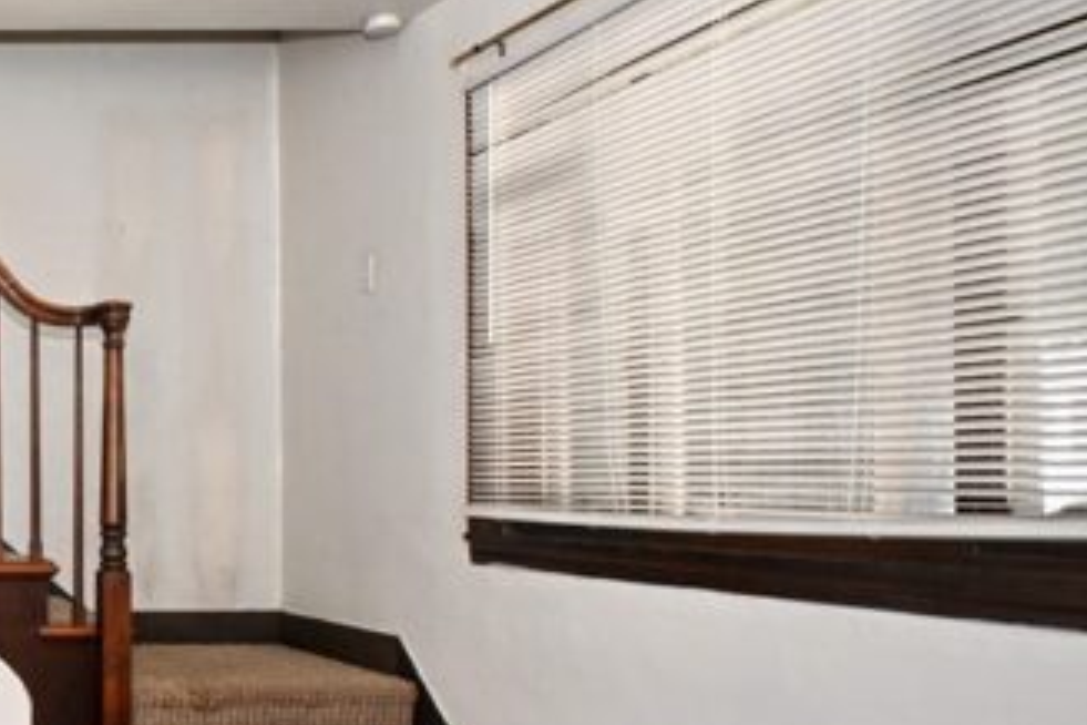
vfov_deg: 30.3
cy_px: 491
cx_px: -216
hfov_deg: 35.2
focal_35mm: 44
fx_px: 1328
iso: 2200
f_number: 4
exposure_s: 1/60
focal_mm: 12
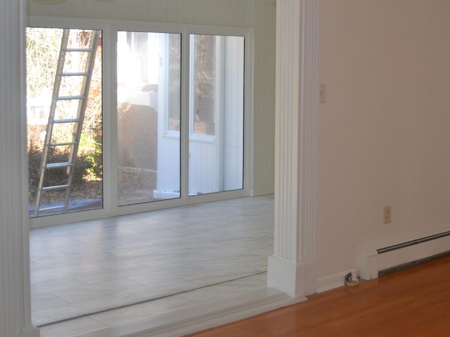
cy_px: 100
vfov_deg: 25.5
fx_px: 741
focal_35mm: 57
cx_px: 323
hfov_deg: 33.3
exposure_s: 1/125
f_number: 4
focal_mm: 24
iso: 250
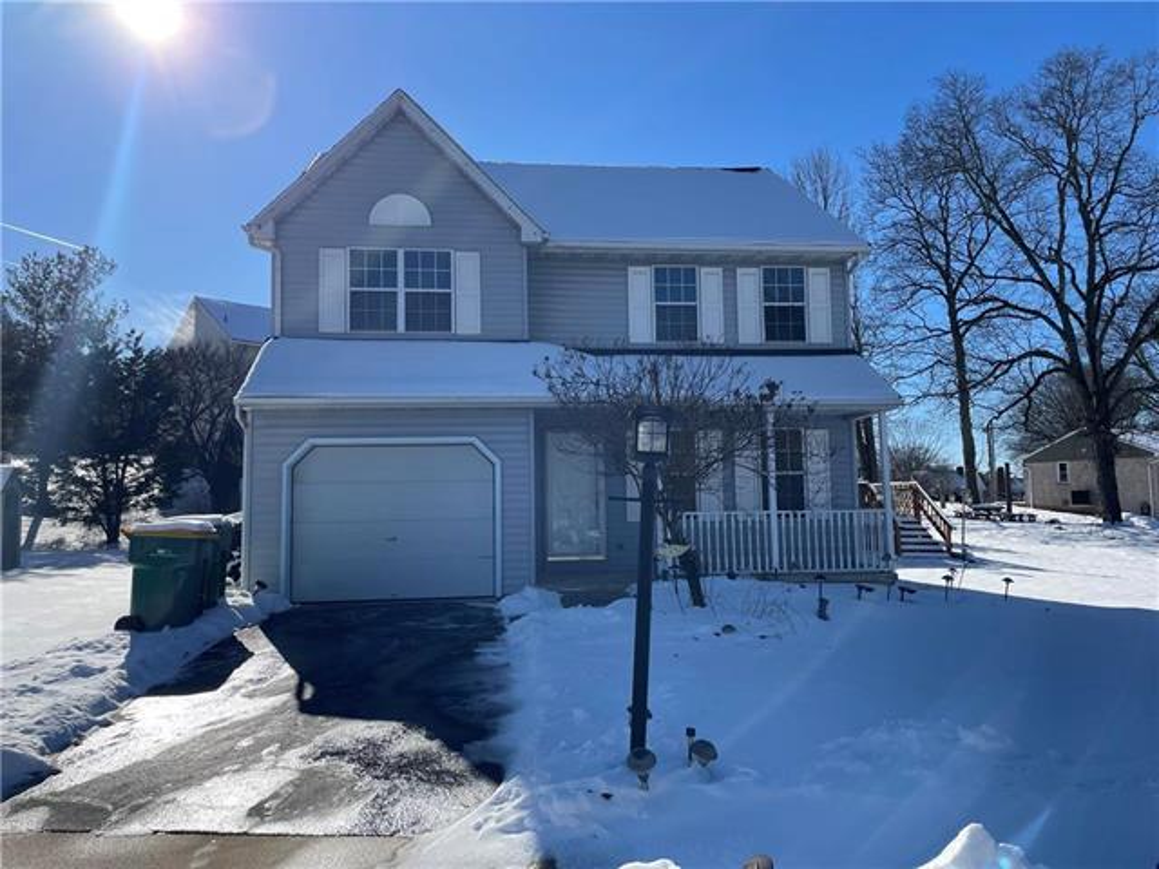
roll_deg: +1.6
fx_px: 871
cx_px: 580
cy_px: 434
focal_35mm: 26
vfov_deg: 53.1
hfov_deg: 67.3
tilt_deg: +5.5
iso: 32
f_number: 1.6
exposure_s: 1/4831
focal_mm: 4.2
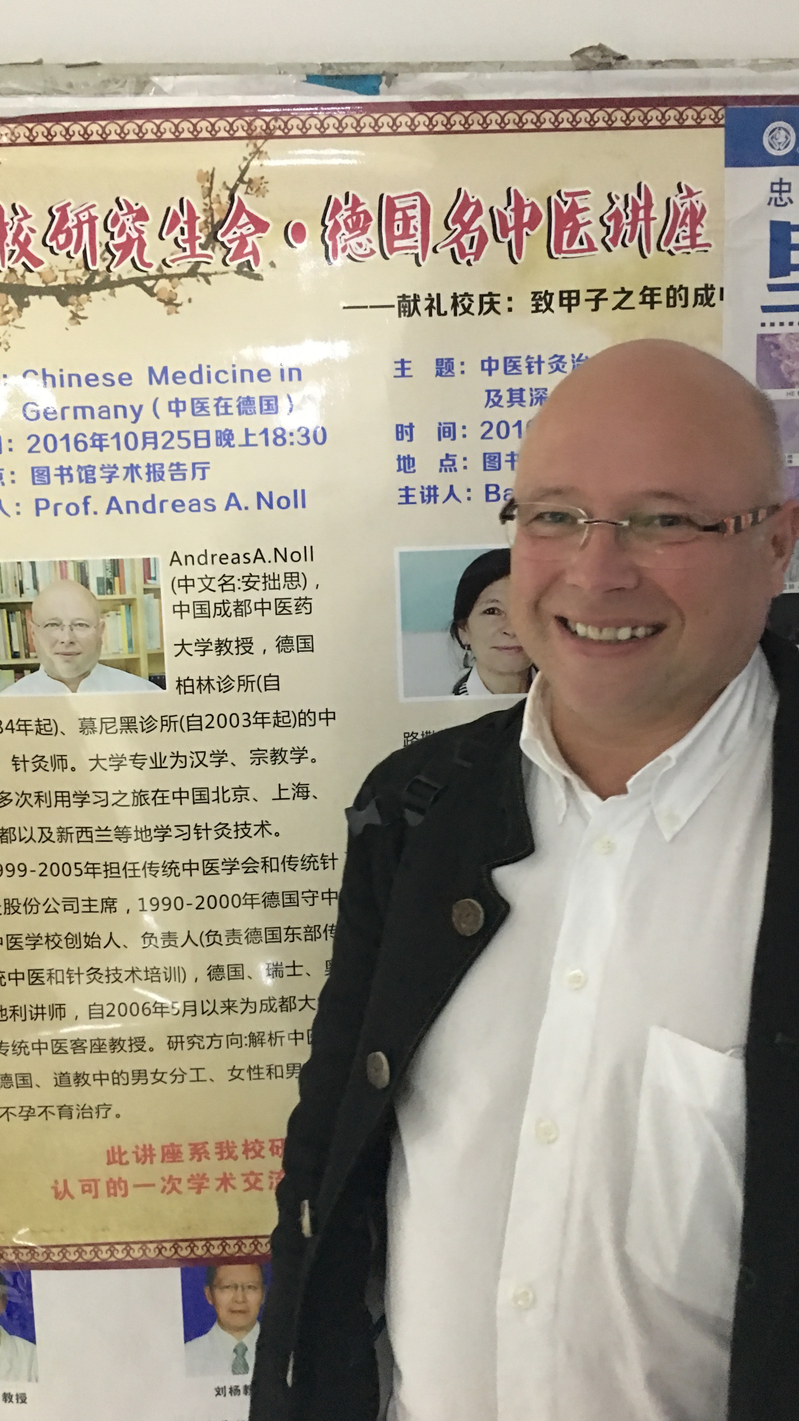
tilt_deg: -9.1
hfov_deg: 36.7
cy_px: 717
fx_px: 1205
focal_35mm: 32
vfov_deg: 61.0
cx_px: 405
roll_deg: +0.3
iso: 160
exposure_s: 1/4
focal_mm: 4.15
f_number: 2.2
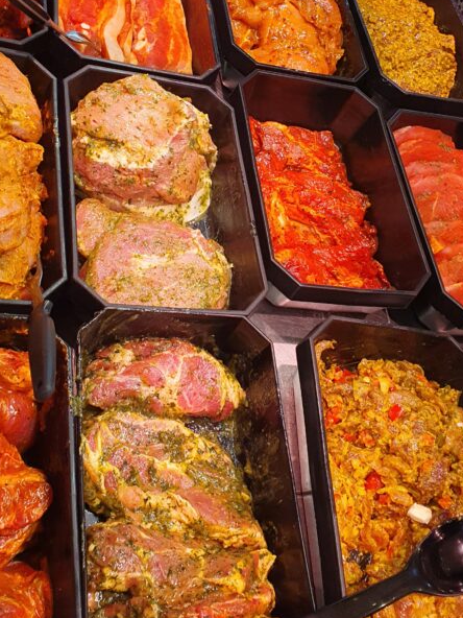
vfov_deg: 41.8
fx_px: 803
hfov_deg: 32.2
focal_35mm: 45
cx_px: 250
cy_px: 237
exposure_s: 1/100
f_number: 2.4
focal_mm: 4.32
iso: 125
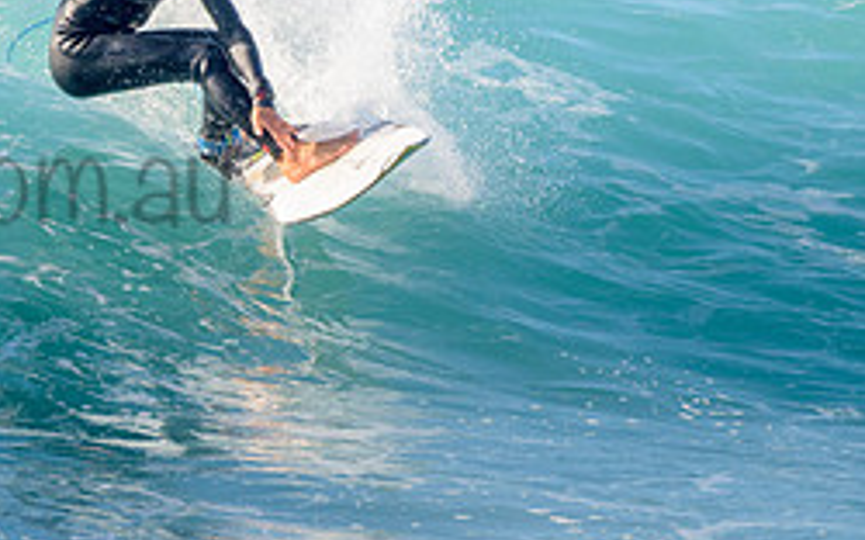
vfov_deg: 0.9
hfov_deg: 1.5
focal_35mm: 1449
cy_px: 89
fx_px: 34143
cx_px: 55
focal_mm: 500
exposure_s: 1/2000
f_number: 5.6
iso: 560
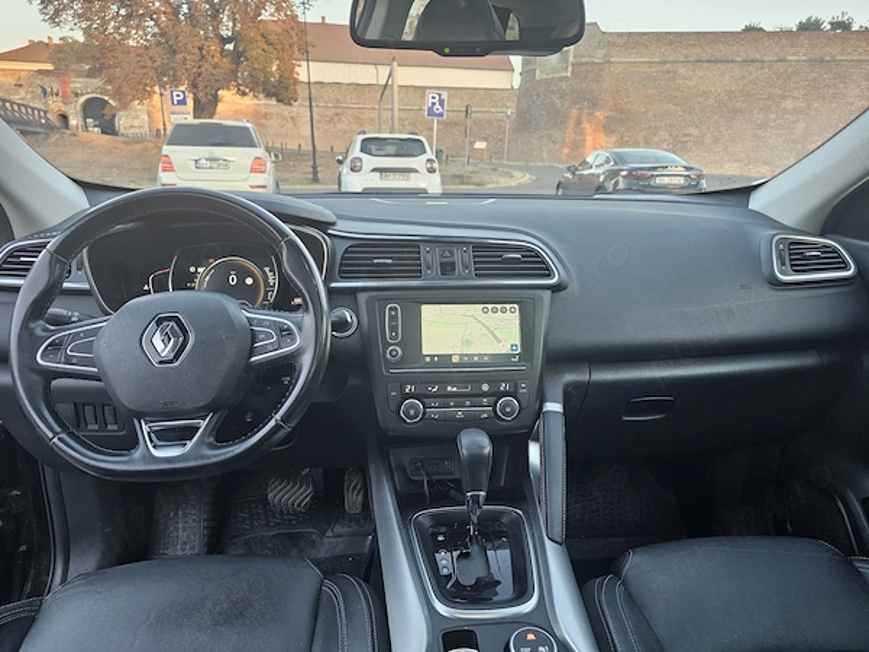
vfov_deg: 58.9
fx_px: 577
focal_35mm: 23
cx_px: 434
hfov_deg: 73.9
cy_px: 326
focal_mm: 6.3
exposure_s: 1/100
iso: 200
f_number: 1.7
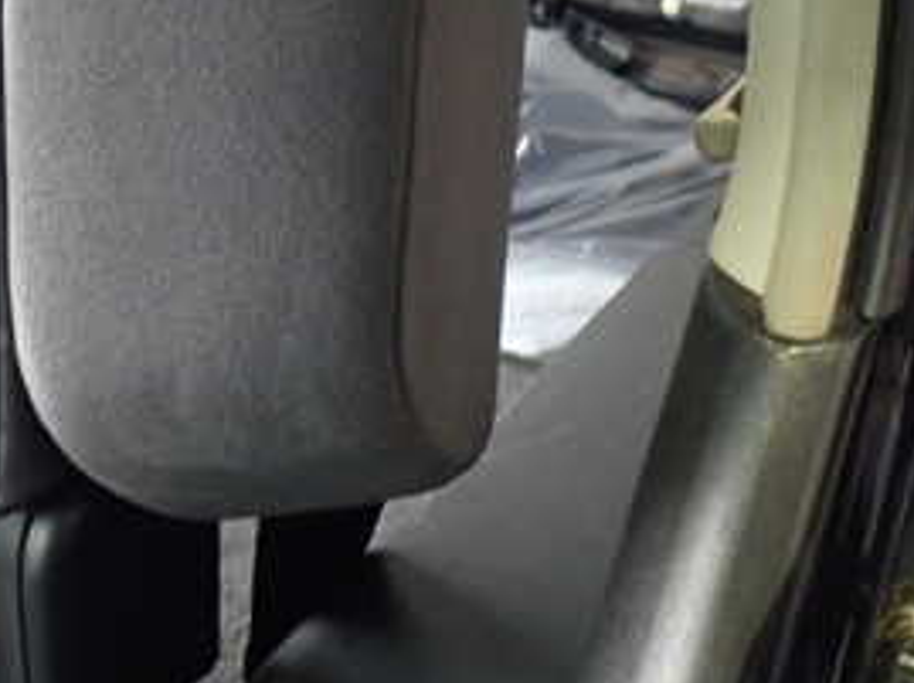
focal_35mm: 67
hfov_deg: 27.3
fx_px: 1767
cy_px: 17
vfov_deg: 21.2
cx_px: -7
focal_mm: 5.4
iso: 500
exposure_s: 1/30
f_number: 2.3
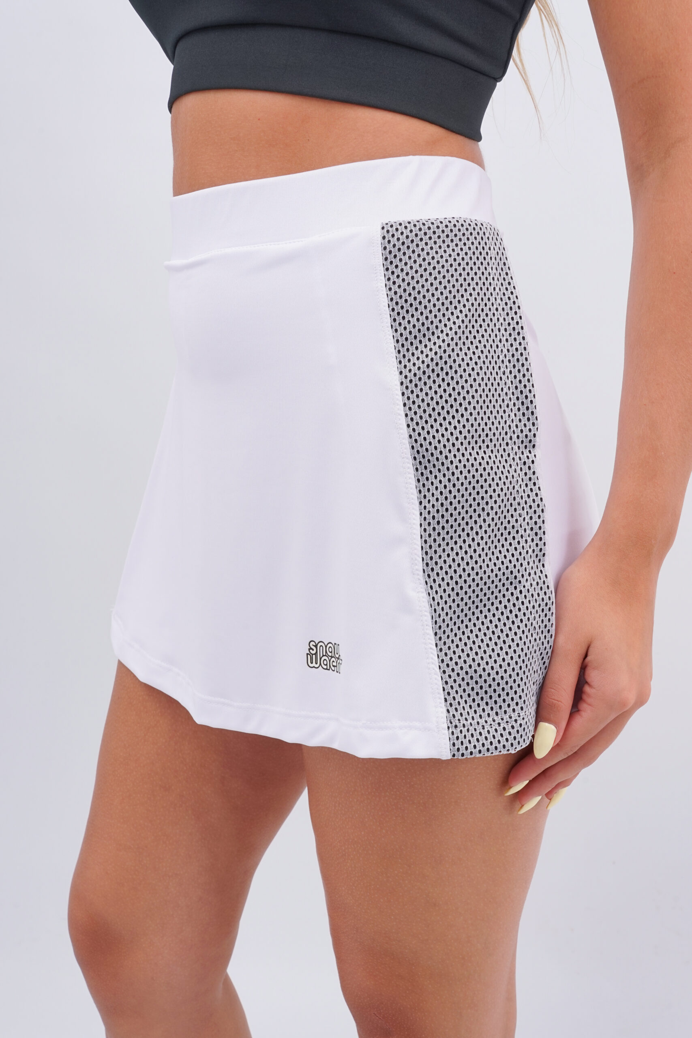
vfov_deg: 46.4
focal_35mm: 42
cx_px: 346
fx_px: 1211
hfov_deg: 31.9
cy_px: 519
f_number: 14
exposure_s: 1/125
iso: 160
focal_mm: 42
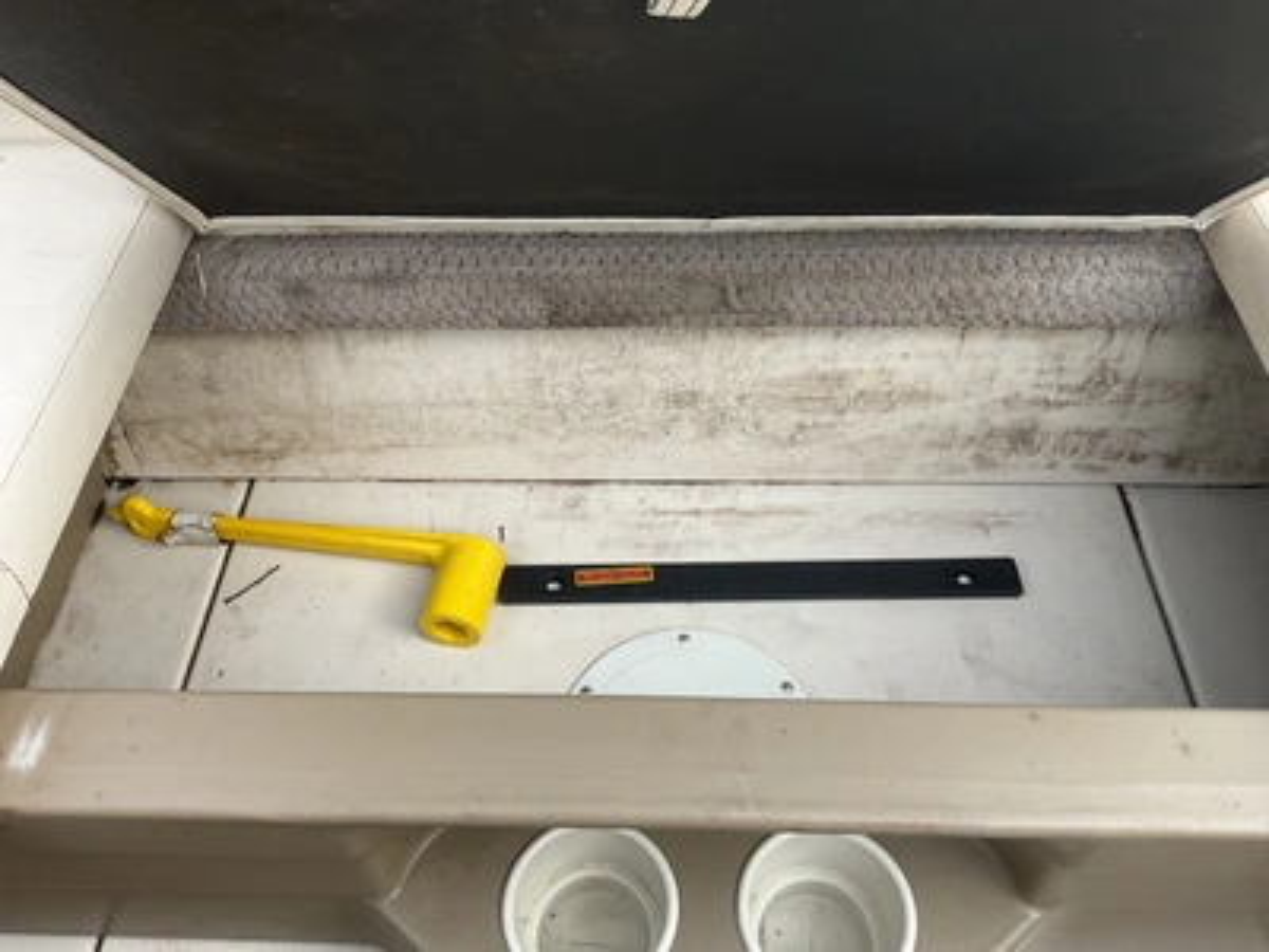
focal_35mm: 29
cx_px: 634
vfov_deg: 48.2
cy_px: 476
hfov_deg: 61.7
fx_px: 1063
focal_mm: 3
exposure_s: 1/422
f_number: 1.8
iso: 25
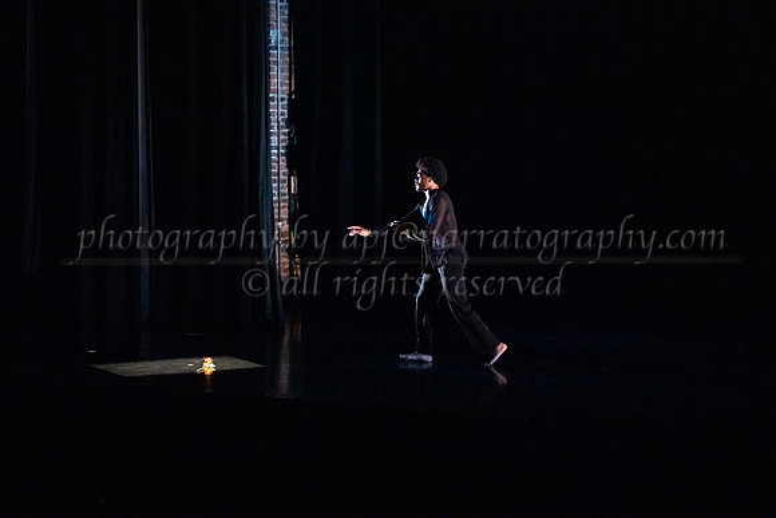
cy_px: 259
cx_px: 388
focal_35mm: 70
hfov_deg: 28.8
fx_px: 1509
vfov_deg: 19.5
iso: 5000
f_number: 3.2
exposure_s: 1/500
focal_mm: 70
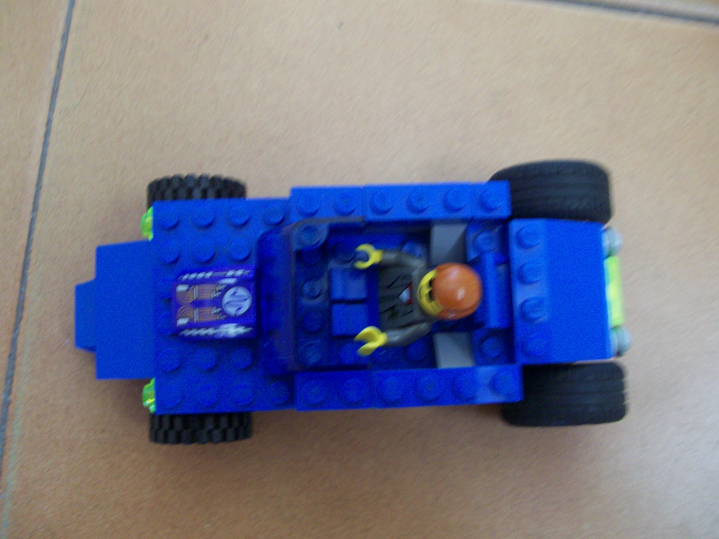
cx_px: 360
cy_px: 270
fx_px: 748
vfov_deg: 39.7
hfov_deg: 51.4
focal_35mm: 36
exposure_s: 1/8
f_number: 2.7
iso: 160
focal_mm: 6
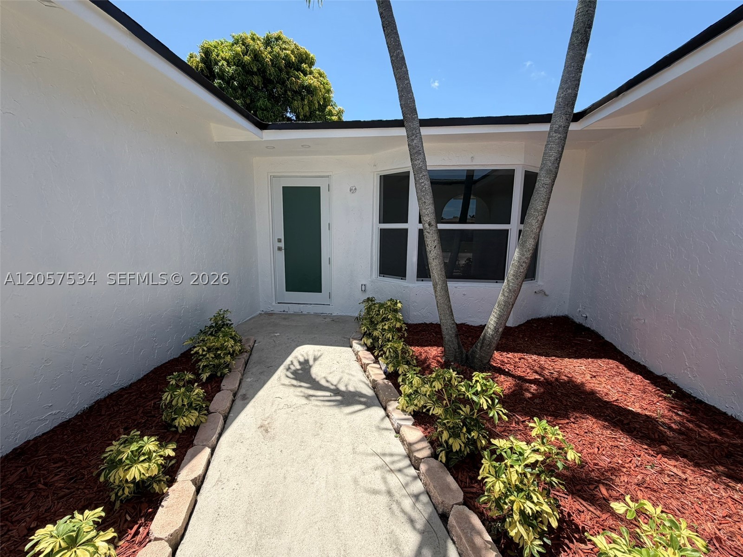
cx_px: 372
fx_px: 300
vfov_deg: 85.7
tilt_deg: -9.3
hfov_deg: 102.1
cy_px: 278
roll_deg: -0.8
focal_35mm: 14
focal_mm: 2.22
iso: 32
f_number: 2.2
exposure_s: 1/770
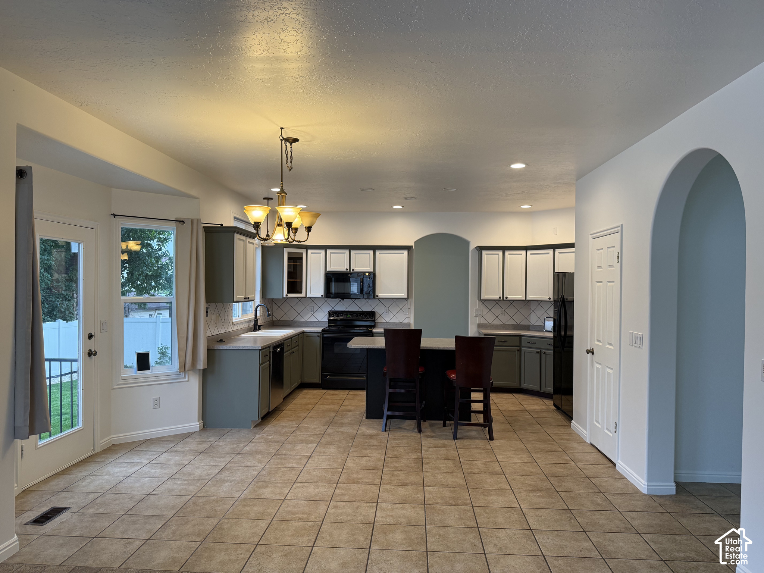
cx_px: 382
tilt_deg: -0.8
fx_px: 530
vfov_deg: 56.8
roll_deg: -1.2
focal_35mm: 24
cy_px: 286
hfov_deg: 71.6
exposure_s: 1/120
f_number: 1.78
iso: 160
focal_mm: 6.76
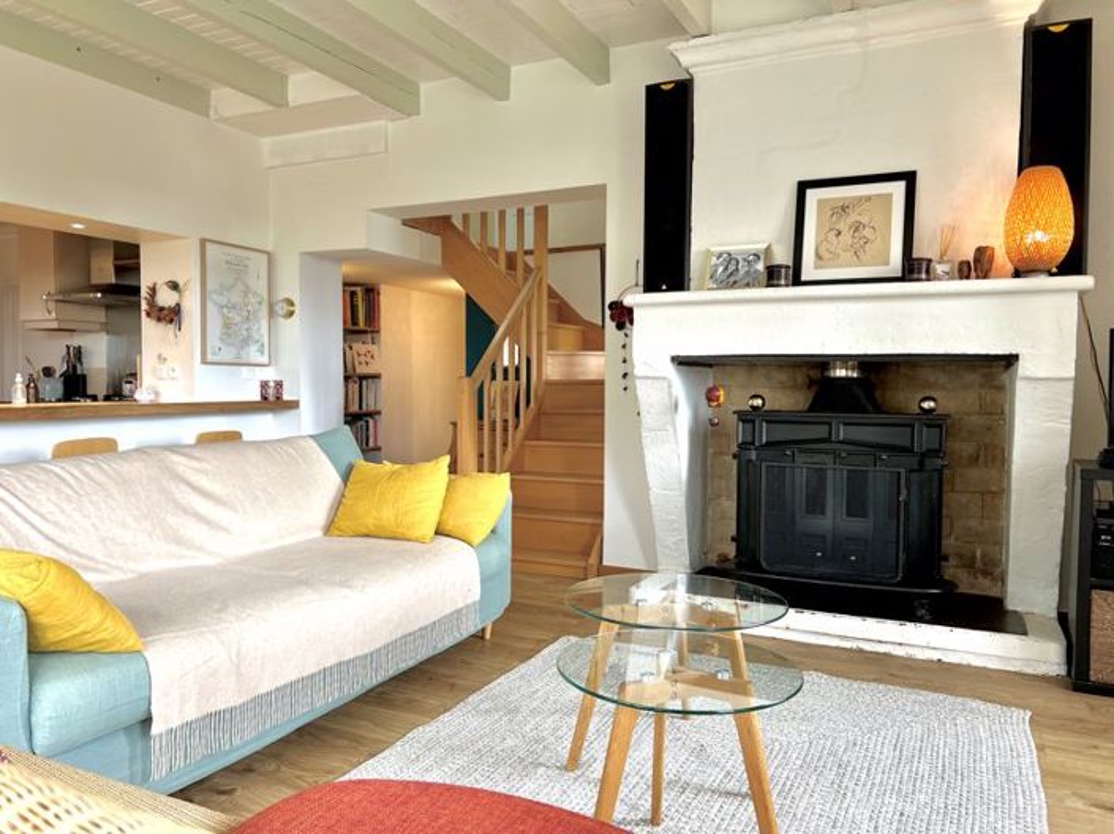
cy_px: 417
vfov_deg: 53.0
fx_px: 836
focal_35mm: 26
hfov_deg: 67.3
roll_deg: +0.3
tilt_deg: -3.4
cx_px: 557
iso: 64
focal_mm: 5.7
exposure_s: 1/121
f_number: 1.5
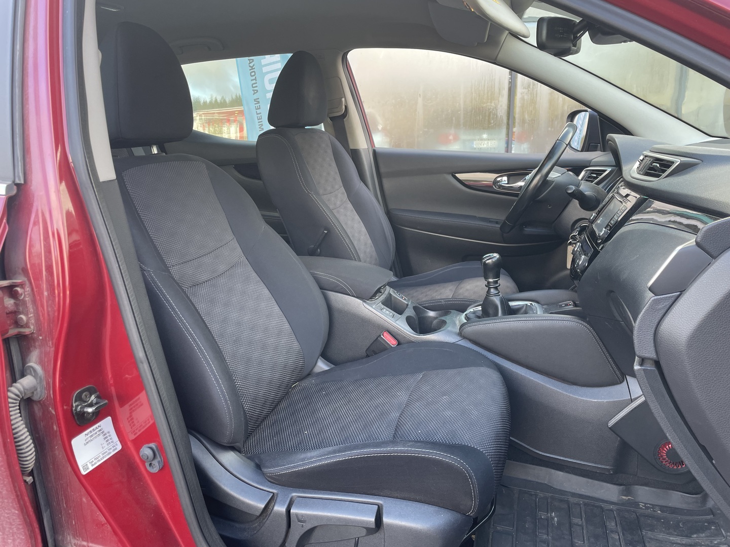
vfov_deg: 53.1
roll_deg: +0.5
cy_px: 274
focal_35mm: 26
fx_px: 548
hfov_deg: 67.3
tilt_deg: -13.1
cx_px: 365
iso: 80
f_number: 1.6
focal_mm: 4.2
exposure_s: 1/121
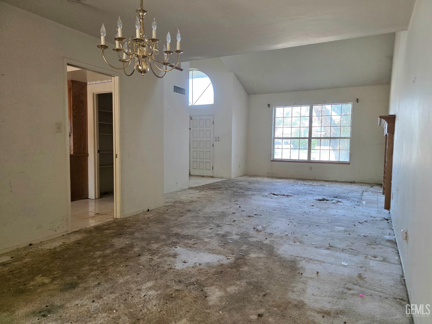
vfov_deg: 58.9
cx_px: 216
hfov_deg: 73.9
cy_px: 162
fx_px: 287
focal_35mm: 23
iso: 250
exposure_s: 1/182
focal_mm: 6.3
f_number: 1.7
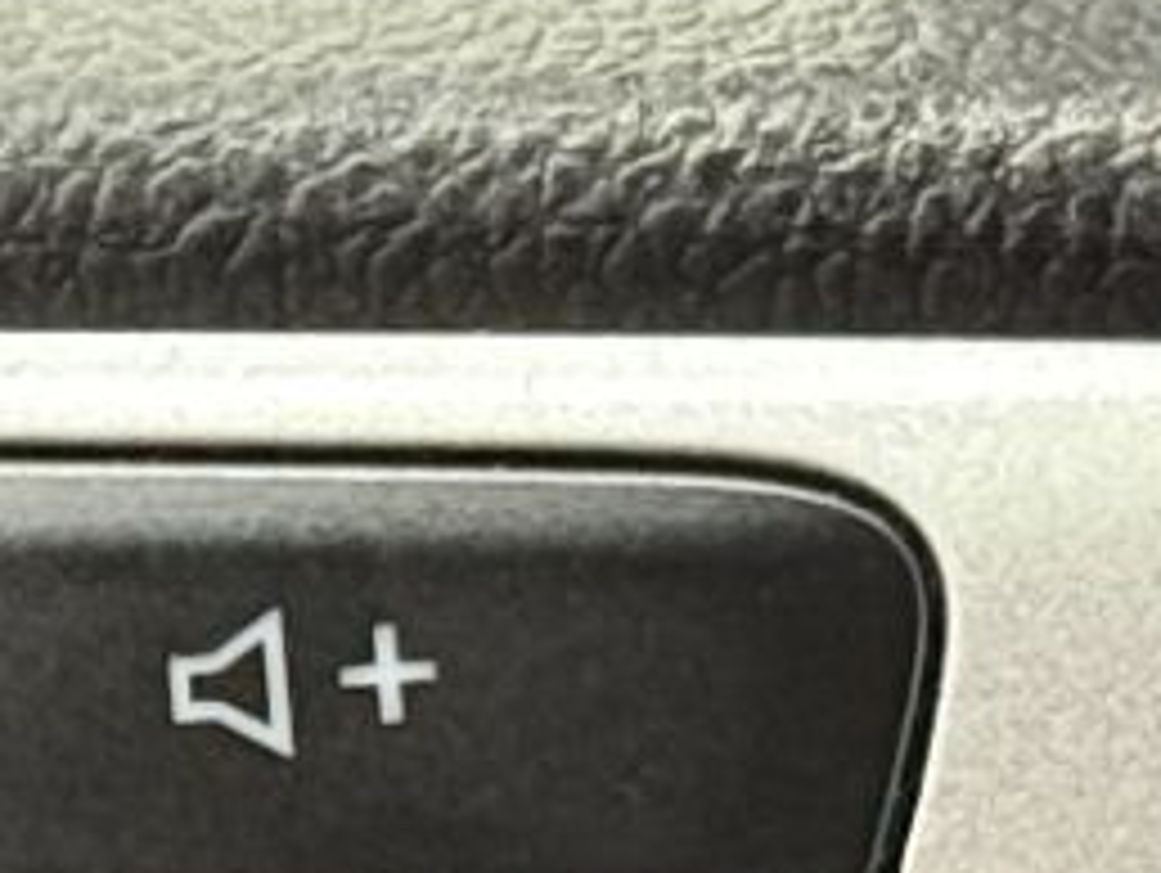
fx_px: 11985
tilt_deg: -22.2
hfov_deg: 5.5
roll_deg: +1.2
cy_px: 1228
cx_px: -801
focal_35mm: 357
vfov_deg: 4.2
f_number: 1.78
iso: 500
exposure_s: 1/30
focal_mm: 6.76
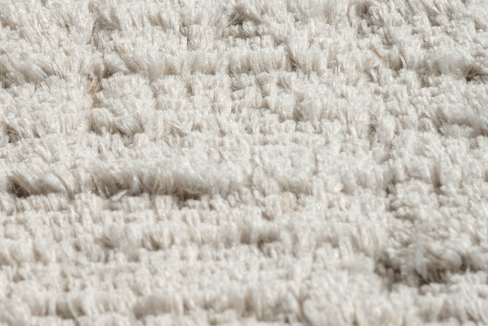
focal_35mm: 235
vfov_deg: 5.8
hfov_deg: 8.7
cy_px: 31
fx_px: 3185
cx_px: -53
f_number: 11
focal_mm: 85
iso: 100
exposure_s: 1/125
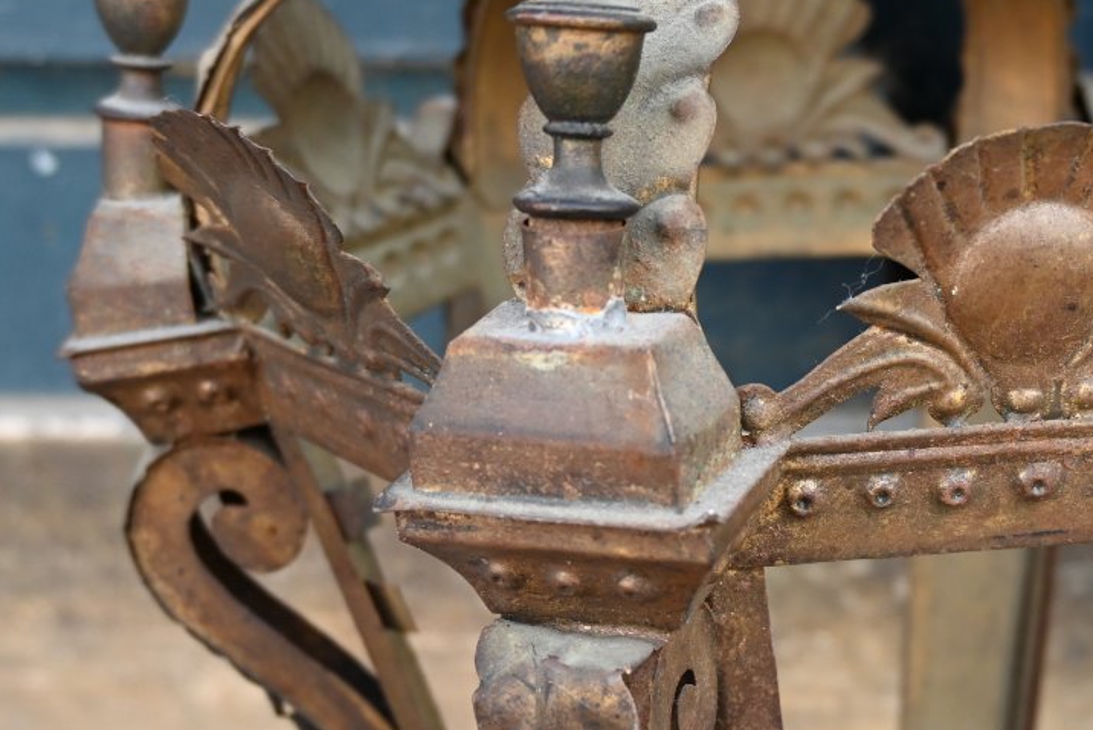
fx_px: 2060
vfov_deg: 20.0
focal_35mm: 68
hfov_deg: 28.9
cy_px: 452
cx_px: 905
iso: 400
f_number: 4
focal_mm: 27
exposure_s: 1/250
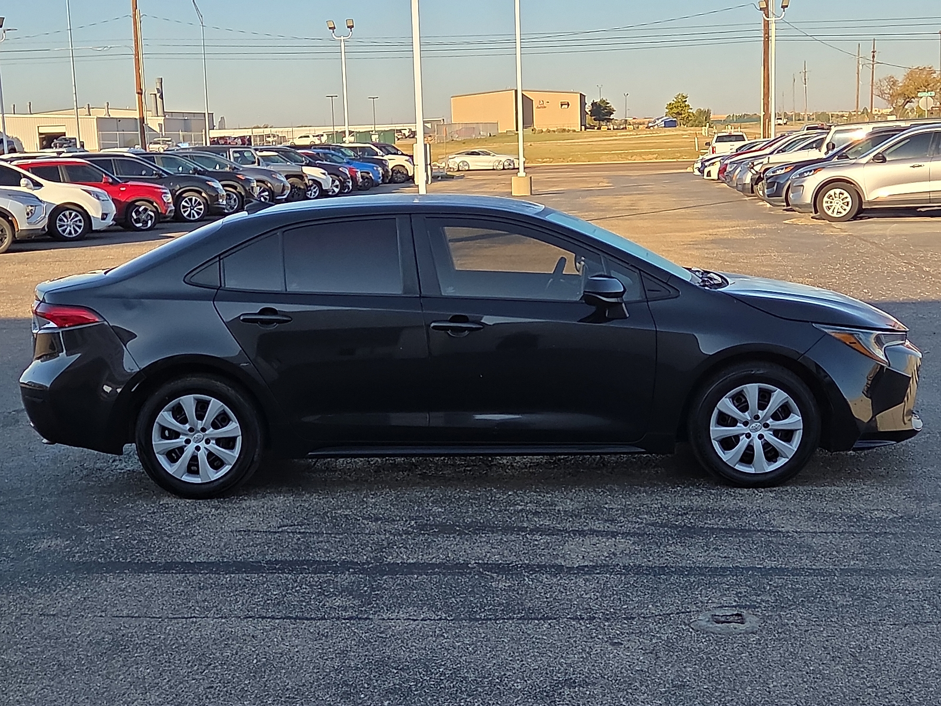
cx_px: 470
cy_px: 353
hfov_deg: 34.9
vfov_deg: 26.6
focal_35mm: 55
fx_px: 1495
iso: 25
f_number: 1.8
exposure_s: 1/1667
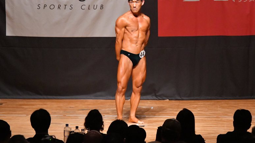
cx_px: 128
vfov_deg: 4.8
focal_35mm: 252
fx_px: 1704
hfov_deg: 8.6
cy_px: 60
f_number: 5.6
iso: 12800
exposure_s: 1/400
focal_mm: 160
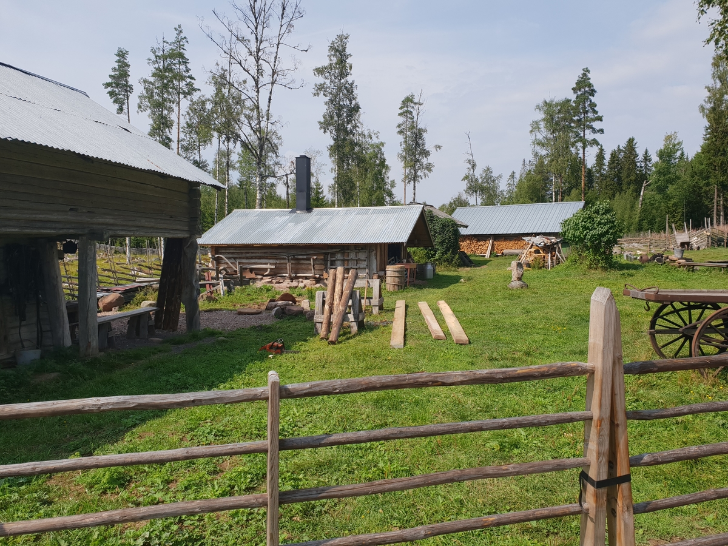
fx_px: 547
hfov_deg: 67.3
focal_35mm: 26
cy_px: 273
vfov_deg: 53.1
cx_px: 364
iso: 50
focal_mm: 4.3
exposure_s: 1/1307
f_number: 2.4
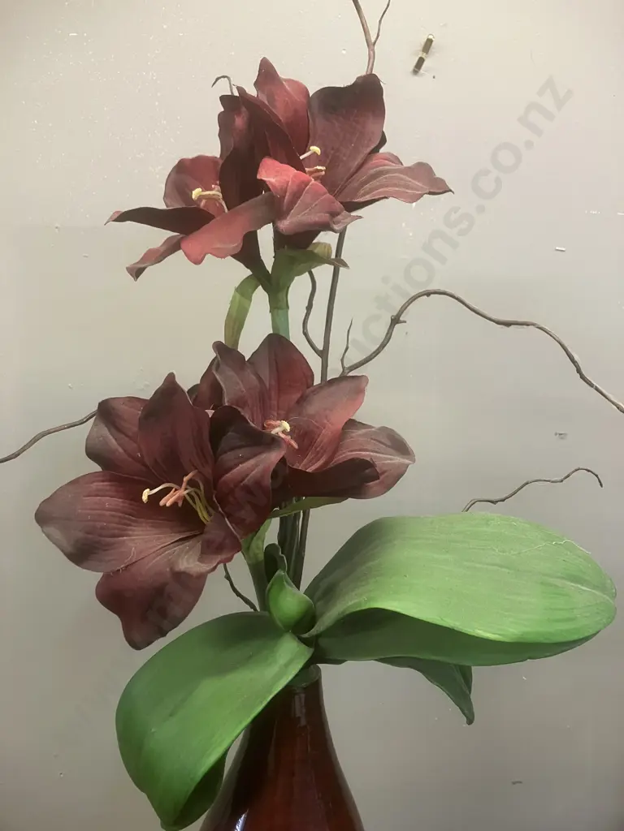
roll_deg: -2.6
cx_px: 312
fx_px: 673
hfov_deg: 49.7
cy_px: 416
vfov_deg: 63.4
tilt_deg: -8.0
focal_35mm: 28
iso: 160
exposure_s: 1/50
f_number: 1.8
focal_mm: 3.99
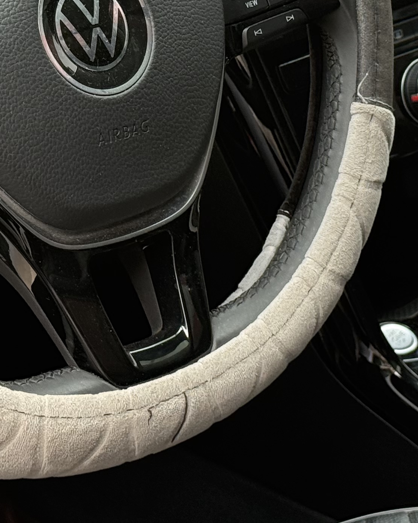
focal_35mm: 136
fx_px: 2103
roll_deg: -2.0
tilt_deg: -26.0
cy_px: 14
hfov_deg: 11.3
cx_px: 223
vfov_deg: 14.0
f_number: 1.78
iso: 125
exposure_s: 1/196
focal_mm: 6.76
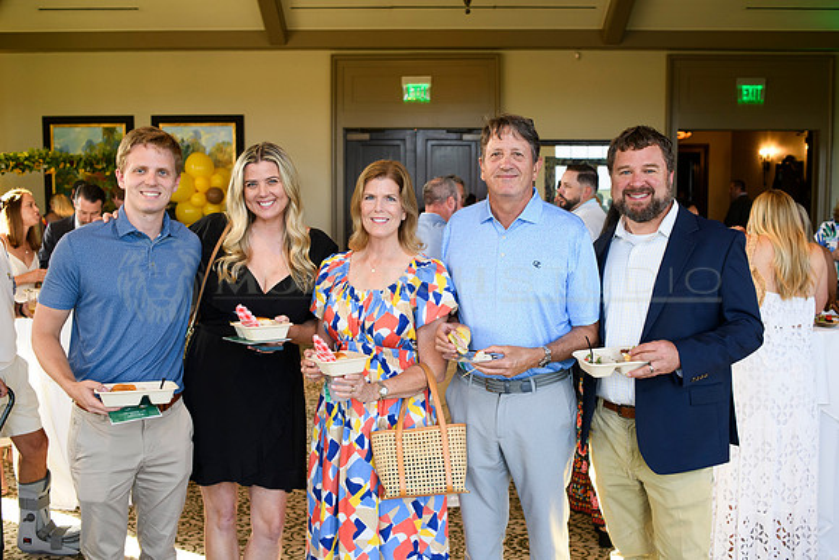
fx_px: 816
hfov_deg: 54.4
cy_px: 280
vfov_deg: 37.9
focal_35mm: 35
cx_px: 420
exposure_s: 1/100
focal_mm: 35
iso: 1000
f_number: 4
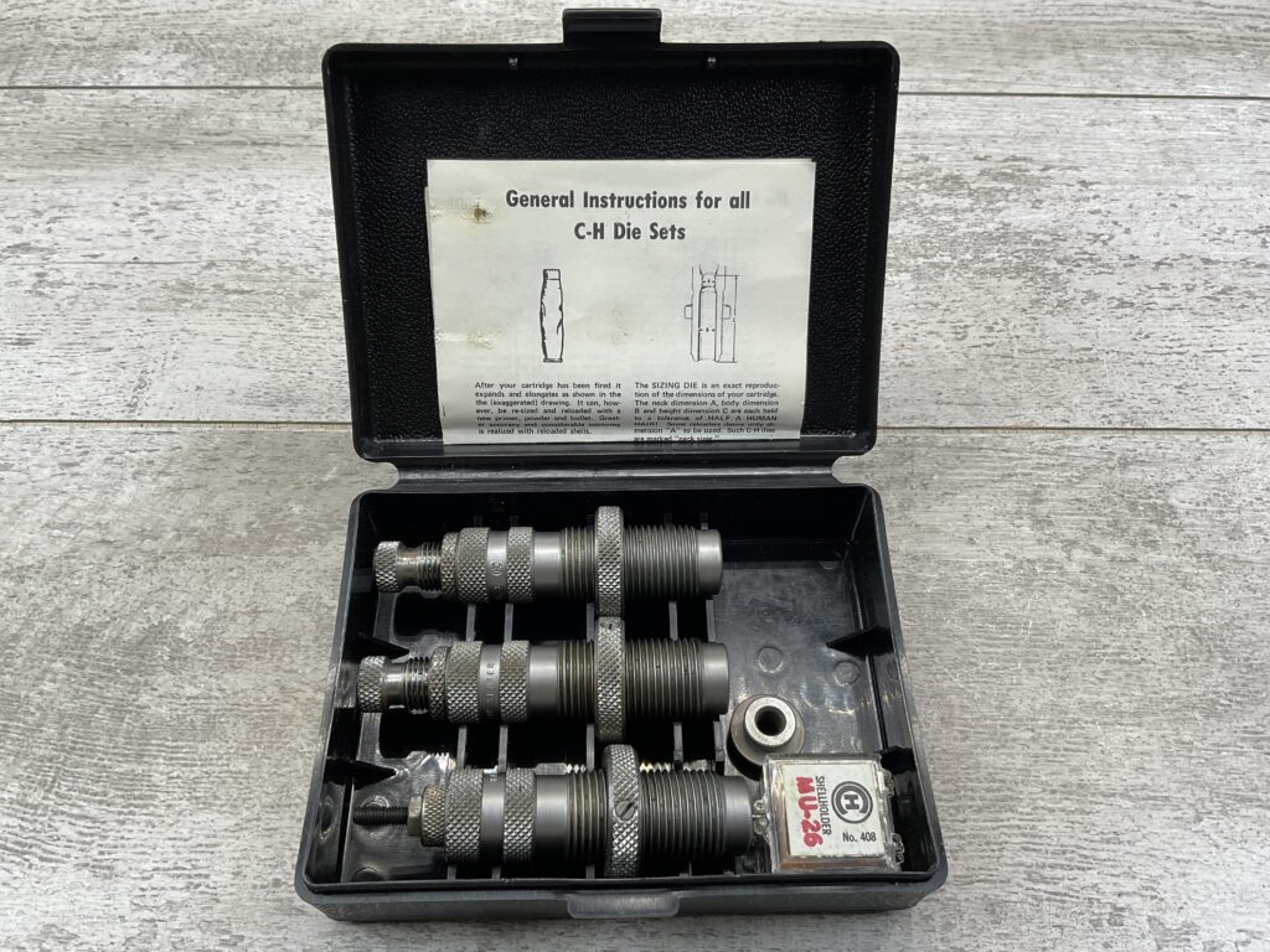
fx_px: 1064
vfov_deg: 48.2
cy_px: 476
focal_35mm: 29
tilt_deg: -57.2
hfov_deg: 61.7
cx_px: 635
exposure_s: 1/120
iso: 25
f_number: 1.8
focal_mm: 3
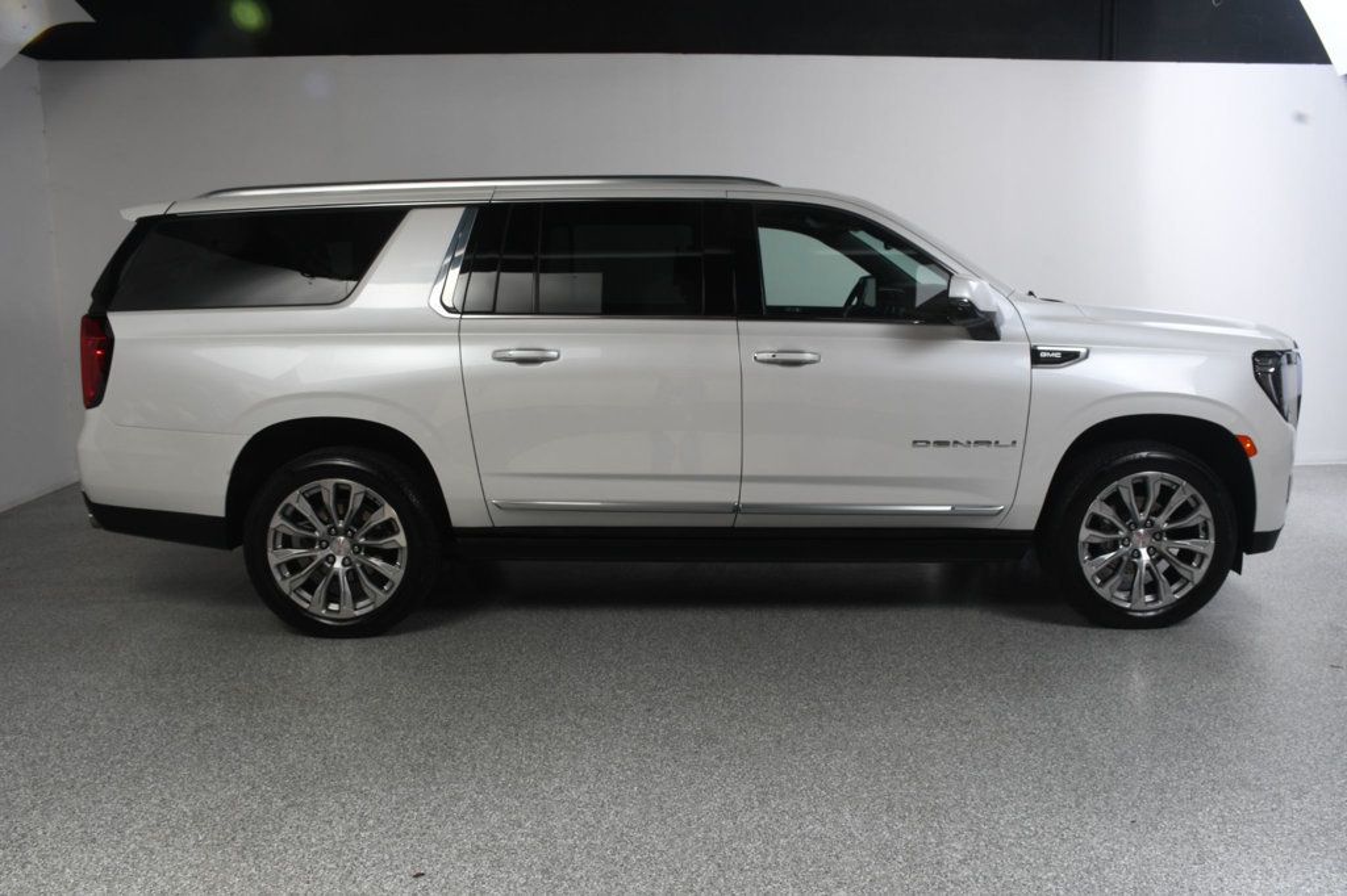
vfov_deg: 43.6
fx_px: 1122
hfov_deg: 61.9
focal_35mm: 30
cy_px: 448
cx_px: 674
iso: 100
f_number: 13
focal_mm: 20
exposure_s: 1/160
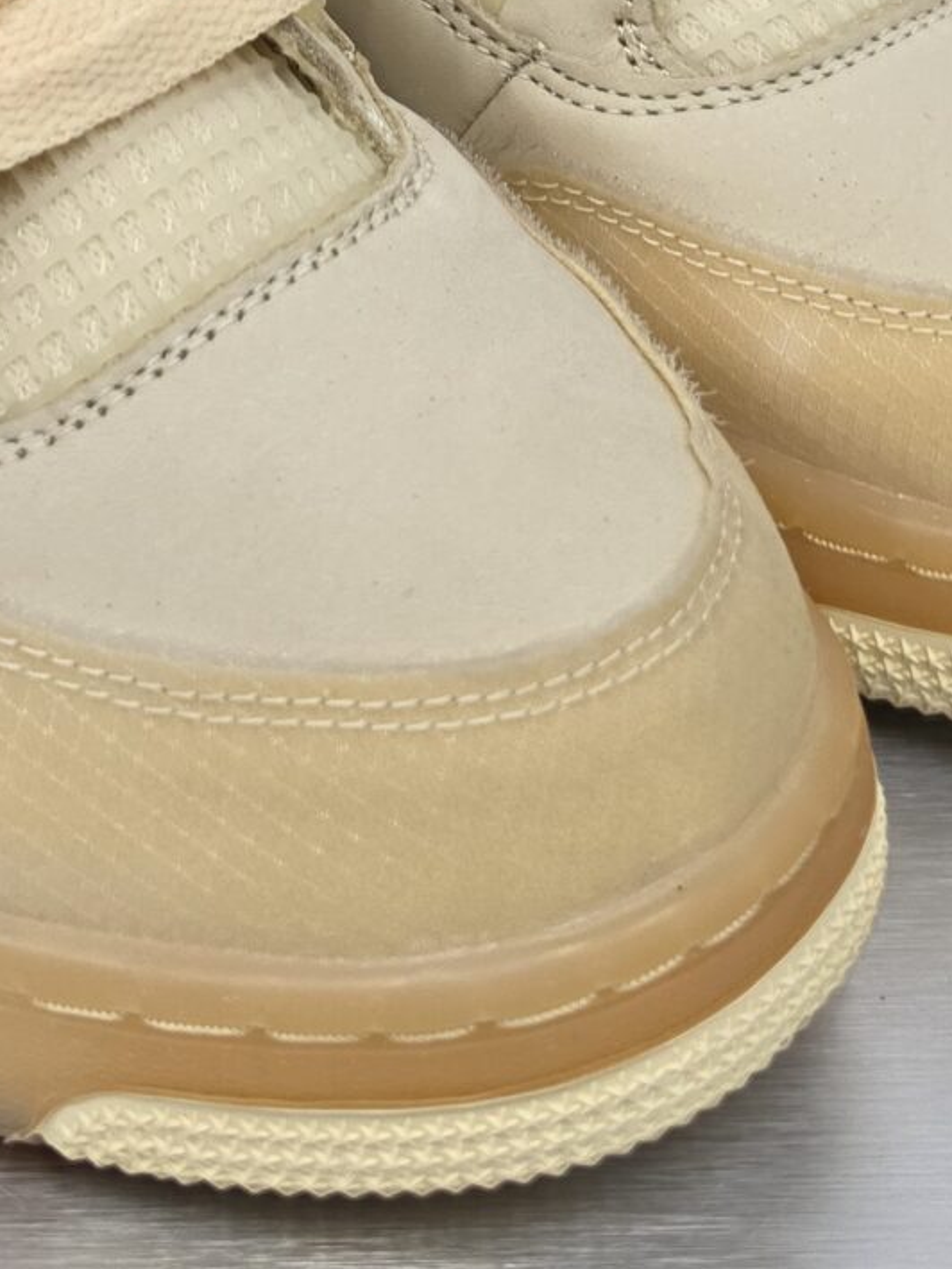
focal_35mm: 83
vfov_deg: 20.7
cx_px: 272
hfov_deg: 17.7
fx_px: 3043
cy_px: -535
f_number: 1.4
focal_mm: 6.5
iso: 100
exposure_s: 1/100
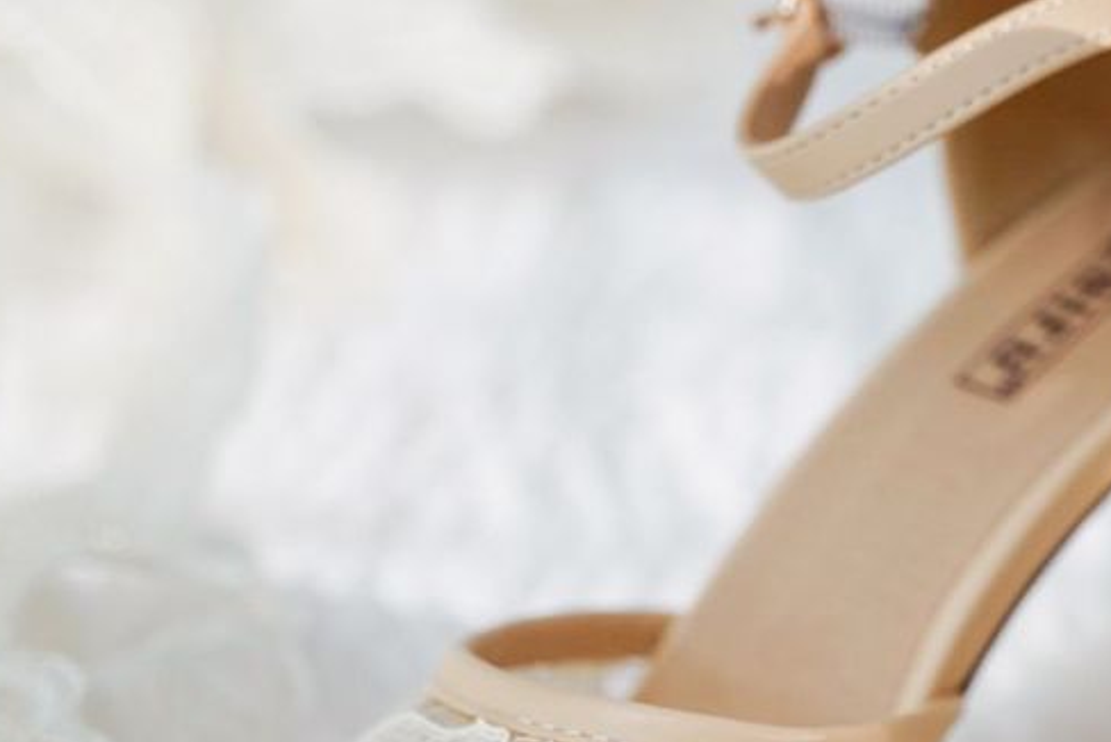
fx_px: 5192
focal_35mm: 168
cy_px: 698
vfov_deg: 8.1
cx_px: 1314
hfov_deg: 12.0
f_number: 2.8
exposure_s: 1/160
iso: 100
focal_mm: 54.7
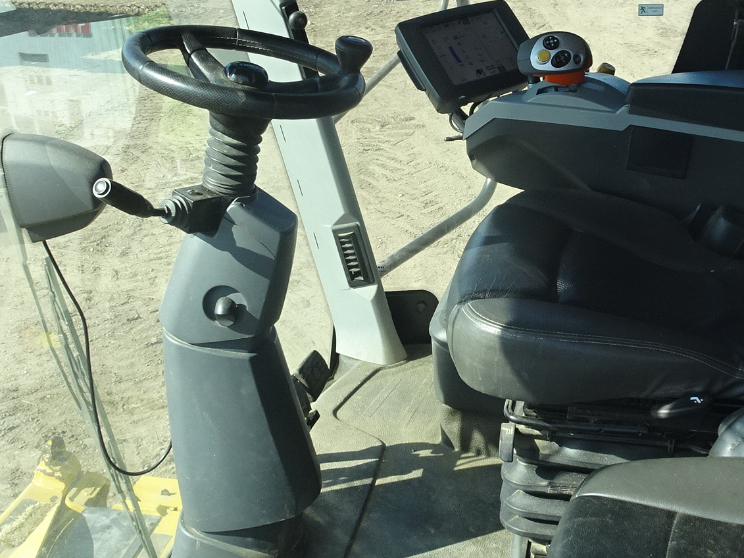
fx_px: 1182
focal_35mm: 55
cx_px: 452
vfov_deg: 26.4
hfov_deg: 34.8
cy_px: 187
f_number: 3.5
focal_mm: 4.1
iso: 100
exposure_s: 1/250
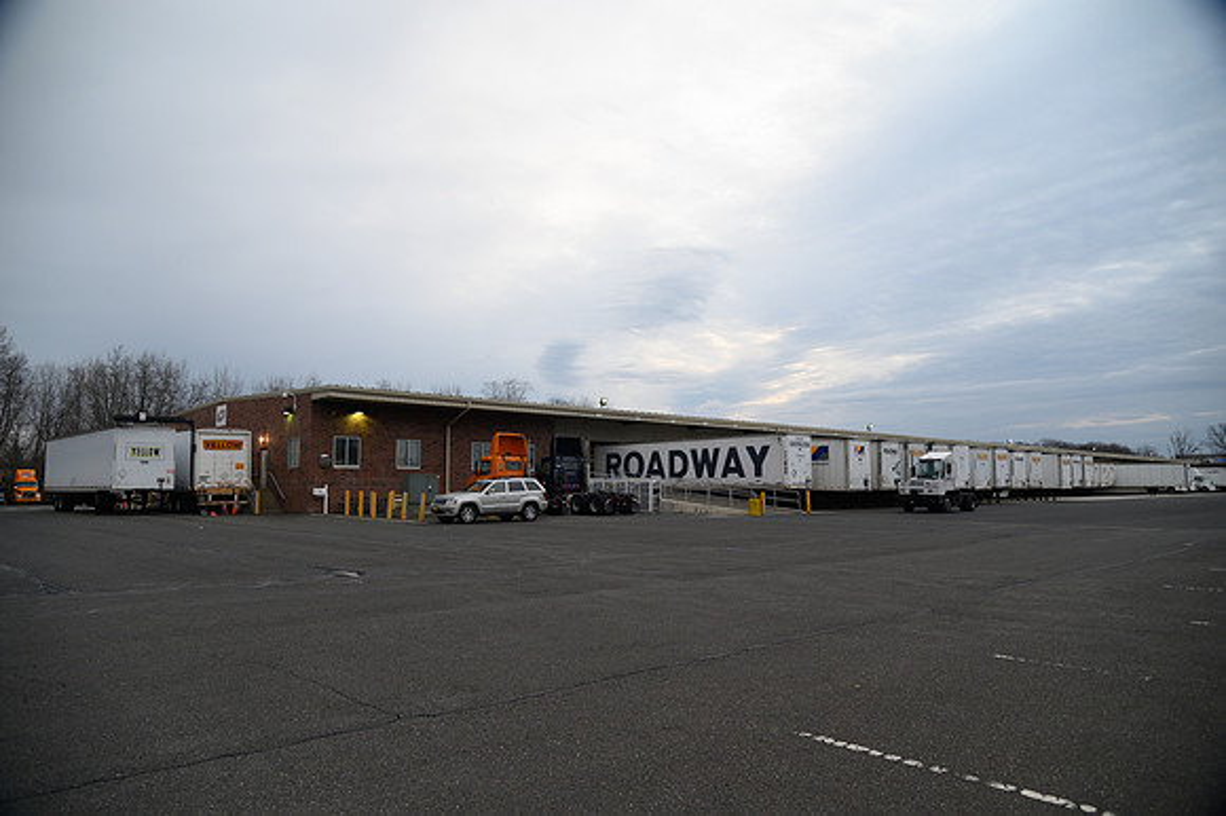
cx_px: 613
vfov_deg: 53.1
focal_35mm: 24
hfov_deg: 73.8
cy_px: 408
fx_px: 817
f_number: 4
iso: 400
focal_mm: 24
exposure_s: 1/80
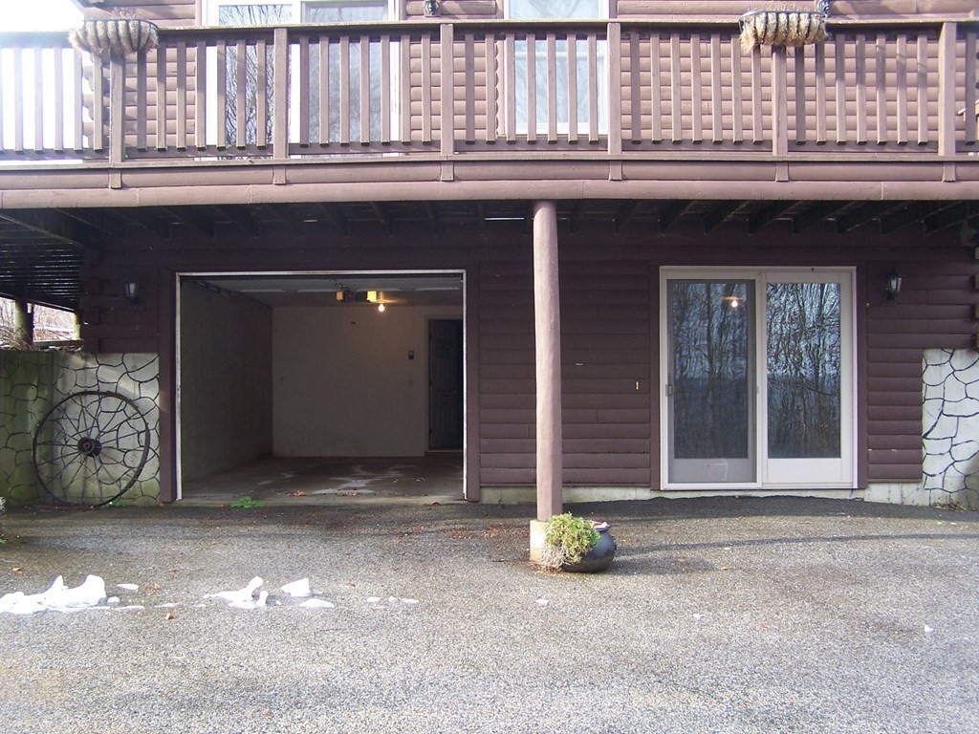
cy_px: 367
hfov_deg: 49.0
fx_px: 1075
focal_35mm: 38
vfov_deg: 37.7
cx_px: 490
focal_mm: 6.3
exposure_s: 1/60
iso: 80
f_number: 2.8
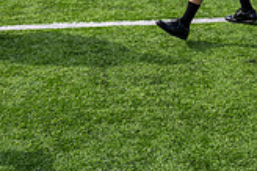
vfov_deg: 14.8
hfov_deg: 23.8
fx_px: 606
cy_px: -93
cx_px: 174
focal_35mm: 85
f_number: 4.5
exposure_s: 1/250
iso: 80
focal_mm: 24
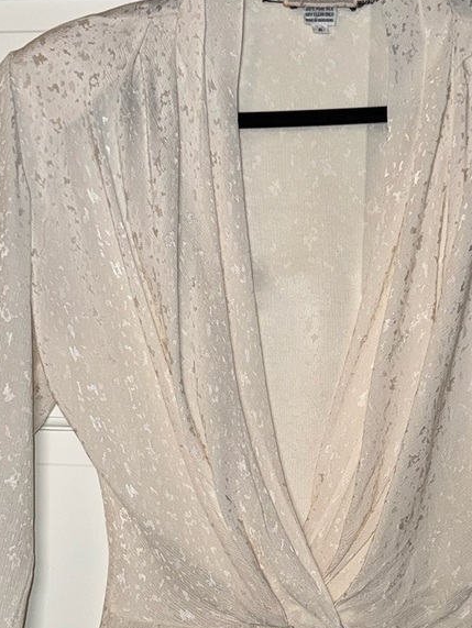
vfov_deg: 33.5
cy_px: 489
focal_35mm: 56
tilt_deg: +0.2
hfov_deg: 26.0
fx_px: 1017
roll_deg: -1.7
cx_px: 300
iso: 50
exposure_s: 1/124
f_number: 1.78
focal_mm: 6.76
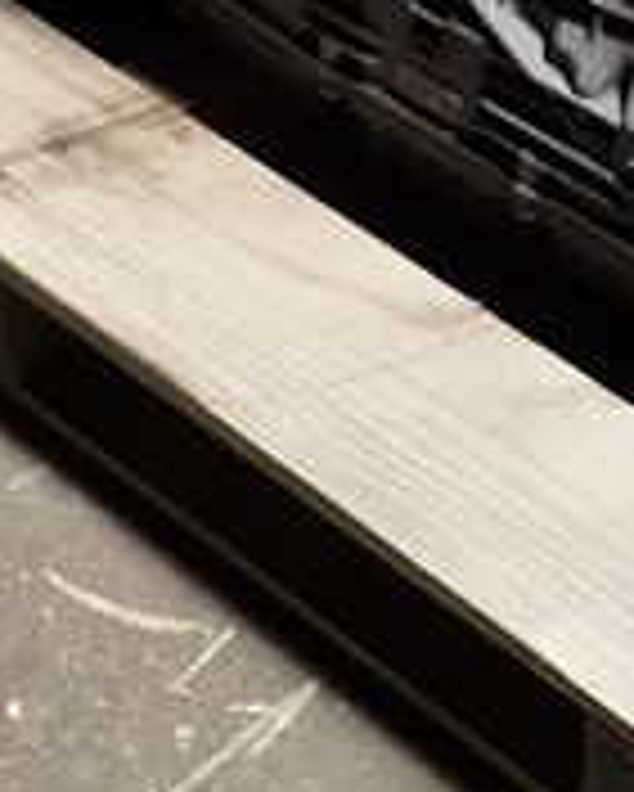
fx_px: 2343
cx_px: 445
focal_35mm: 100
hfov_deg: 15.4
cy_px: -81
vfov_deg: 18.4
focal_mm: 5.4
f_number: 3.2
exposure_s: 1/160
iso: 100
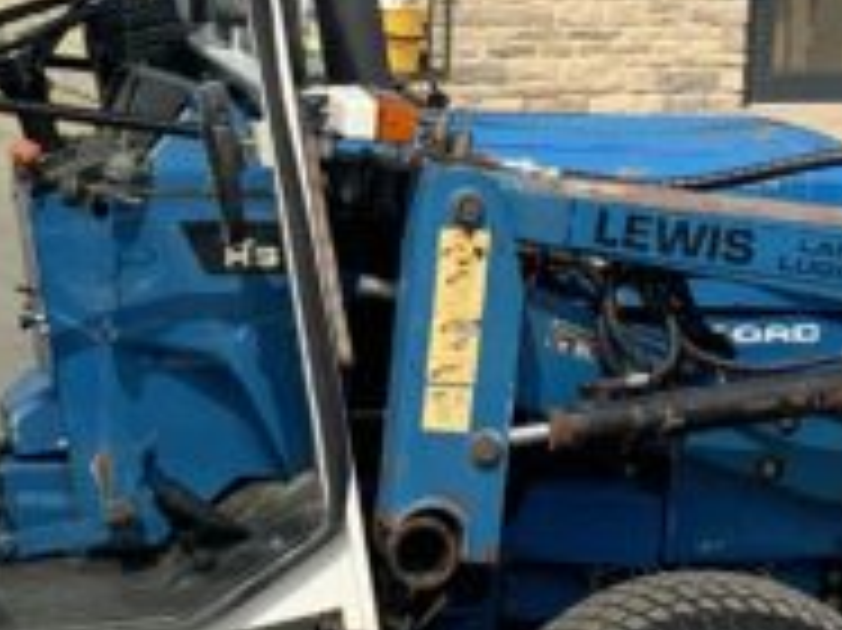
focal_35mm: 159
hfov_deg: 12.4
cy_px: 166
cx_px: 266
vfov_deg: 9.3
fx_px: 3865
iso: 16
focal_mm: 3
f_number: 1.8
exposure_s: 1/1848
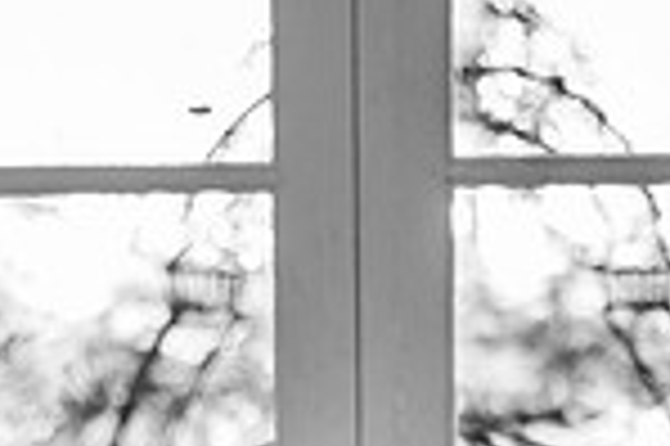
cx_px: 432
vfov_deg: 6.8
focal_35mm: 198
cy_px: 811
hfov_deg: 10.4
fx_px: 3681
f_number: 2.8
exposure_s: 1/200
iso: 640
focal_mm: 51
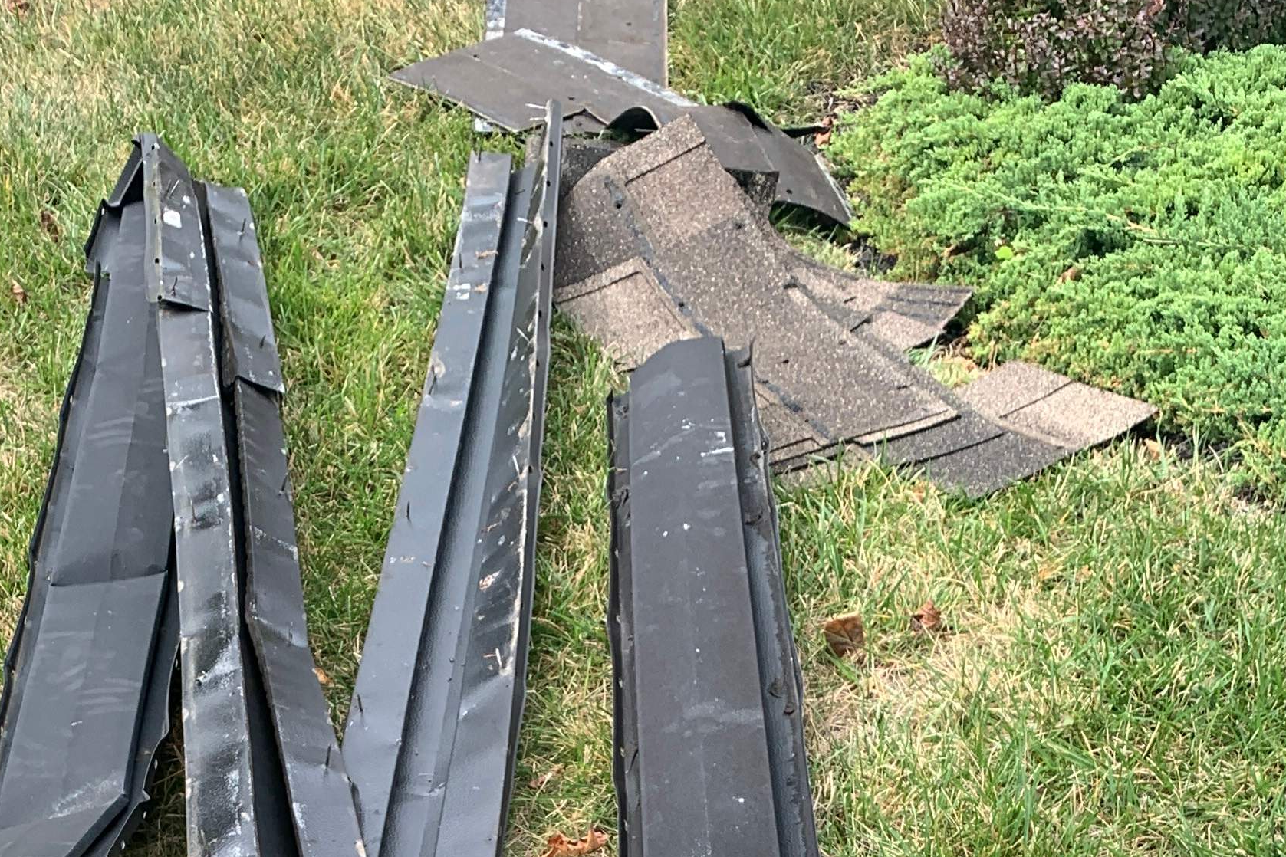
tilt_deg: -48.6
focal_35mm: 65
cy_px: 1364
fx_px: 2322
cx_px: 579
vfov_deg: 18.1
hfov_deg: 30.9
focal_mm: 4.25
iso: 25
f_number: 1.8
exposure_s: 1/446
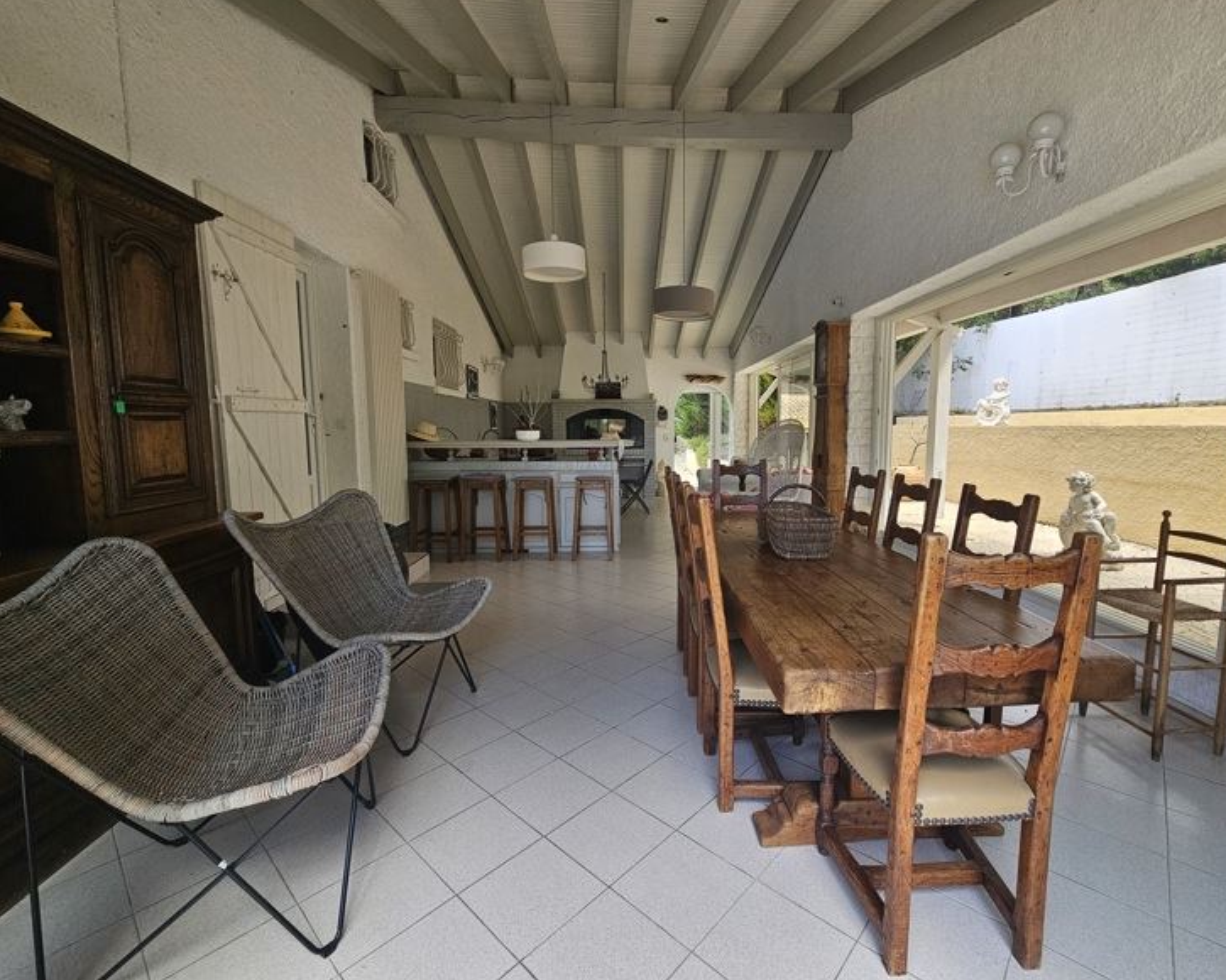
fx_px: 508
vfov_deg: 88.0
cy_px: 487
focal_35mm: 14
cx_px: 648
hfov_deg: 100.6
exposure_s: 1/359
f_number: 2.2
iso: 100
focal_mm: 2.2
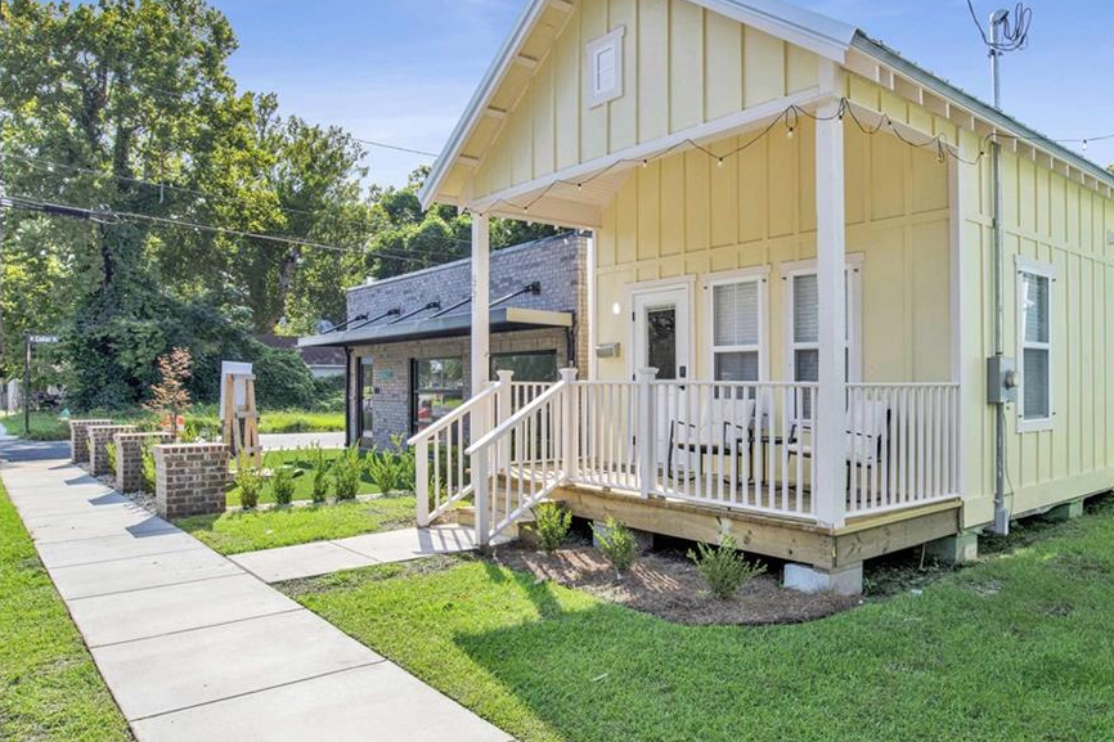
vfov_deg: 49.5
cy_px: 370
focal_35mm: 26
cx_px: 655
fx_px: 804
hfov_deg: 68.9
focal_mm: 22
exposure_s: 1/320
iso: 200
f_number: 11
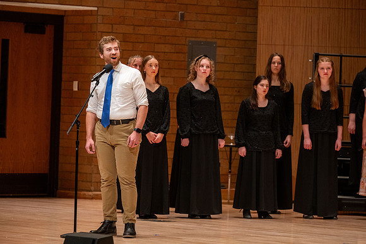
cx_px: 183
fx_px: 1830
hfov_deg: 11.4
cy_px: 122
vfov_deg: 7.6
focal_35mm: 180
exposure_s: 1/320
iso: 2500
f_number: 4.5
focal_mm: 180
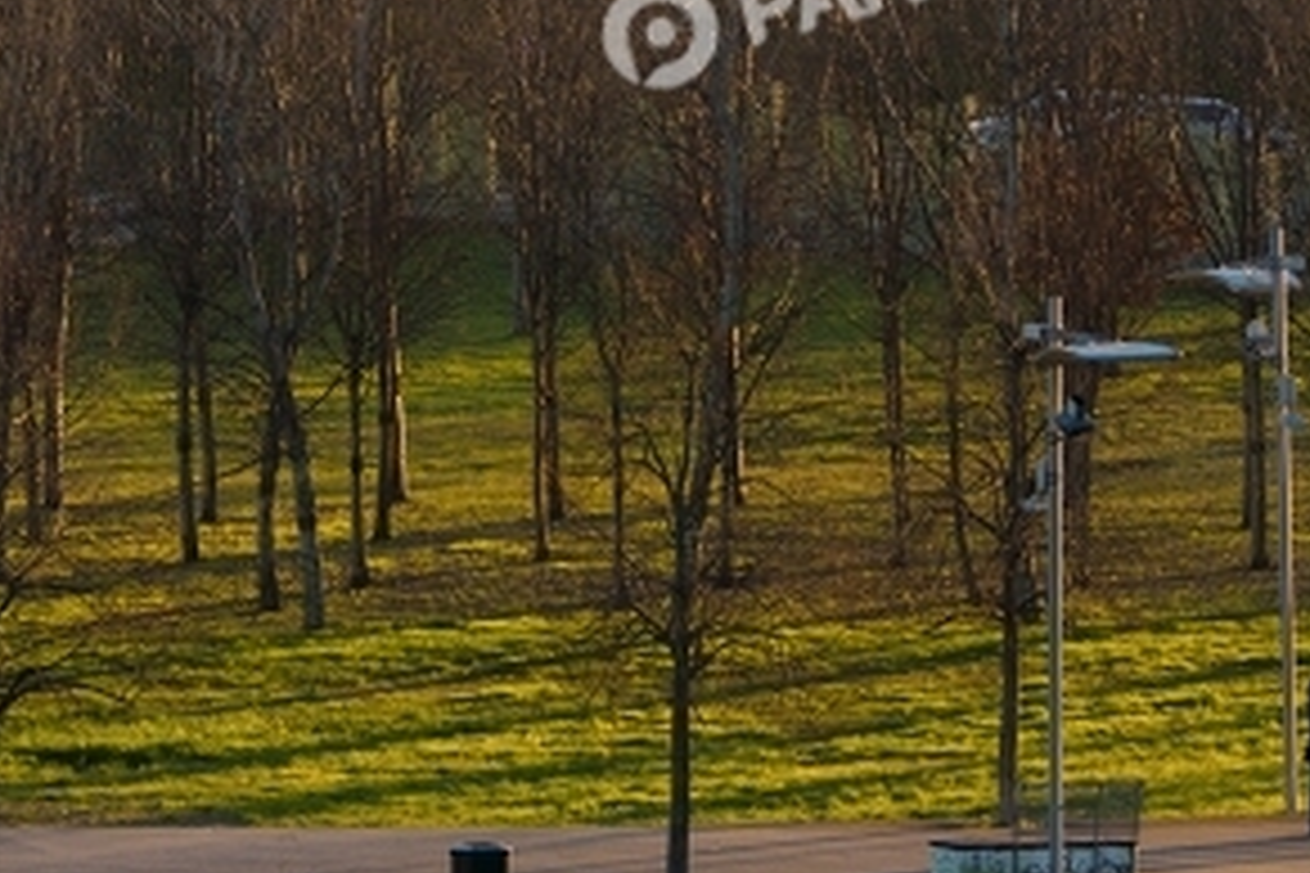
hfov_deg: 3.5
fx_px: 21286
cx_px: 495
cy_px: -389
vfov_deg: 2.3
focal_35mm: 585
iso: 400
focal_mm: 170
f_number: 7.1
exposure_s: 1/500
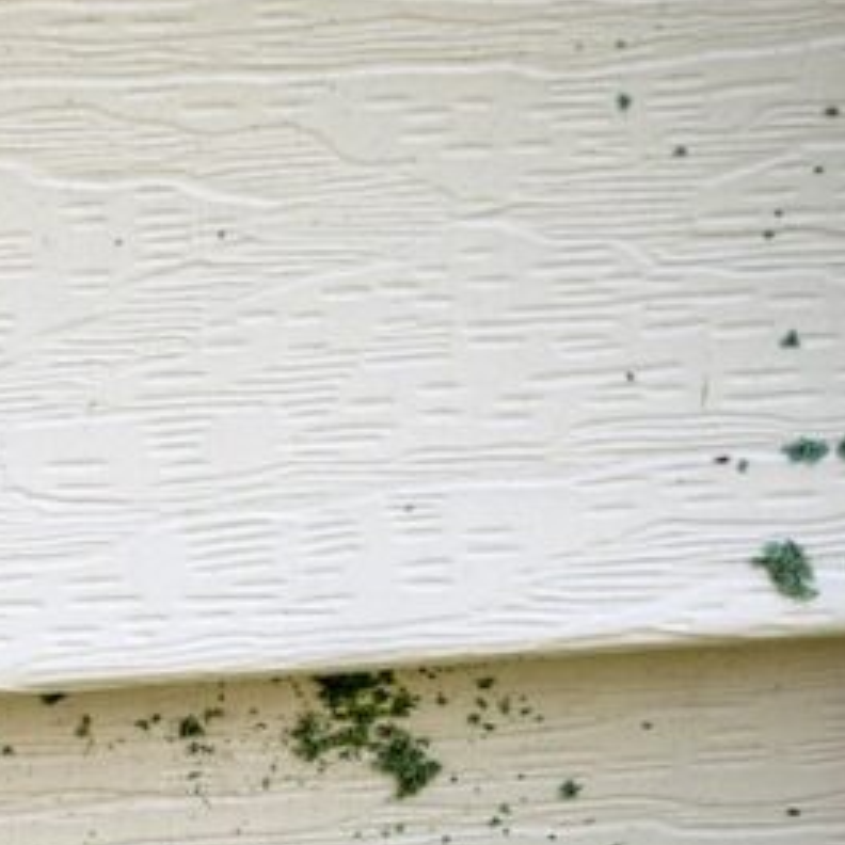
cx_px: -378
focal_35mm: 231
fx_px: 6380
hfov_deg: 7.5
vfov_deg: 7.5
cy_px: 959
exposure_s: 1/30
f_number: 18
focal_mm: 70
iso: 200
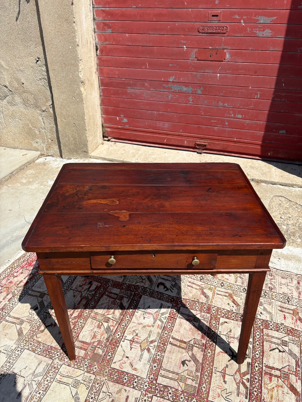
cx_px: 151
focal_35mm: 26
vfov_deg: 67.3
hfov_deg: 53.1
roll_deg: -0.5
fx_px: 302
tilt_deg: -32.3
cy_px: 201
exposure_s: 1/3623
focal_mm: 5.96
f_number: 1.6
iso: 50
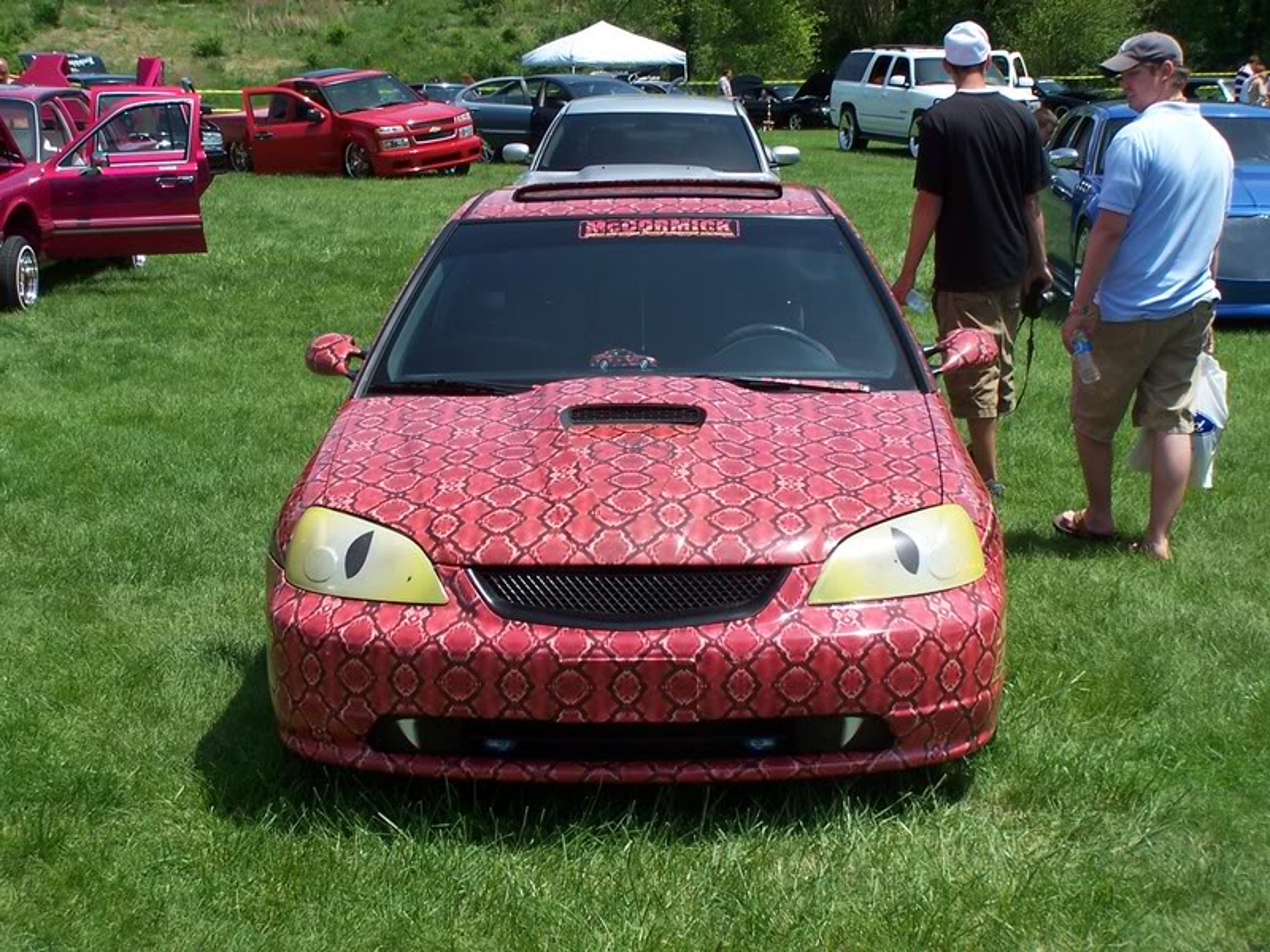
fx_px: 2458
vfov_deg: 21.9
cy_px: 476
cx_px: 635
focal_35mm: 67
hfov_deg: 29.0
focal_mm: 11.1
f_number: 4.5
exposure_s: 1/500
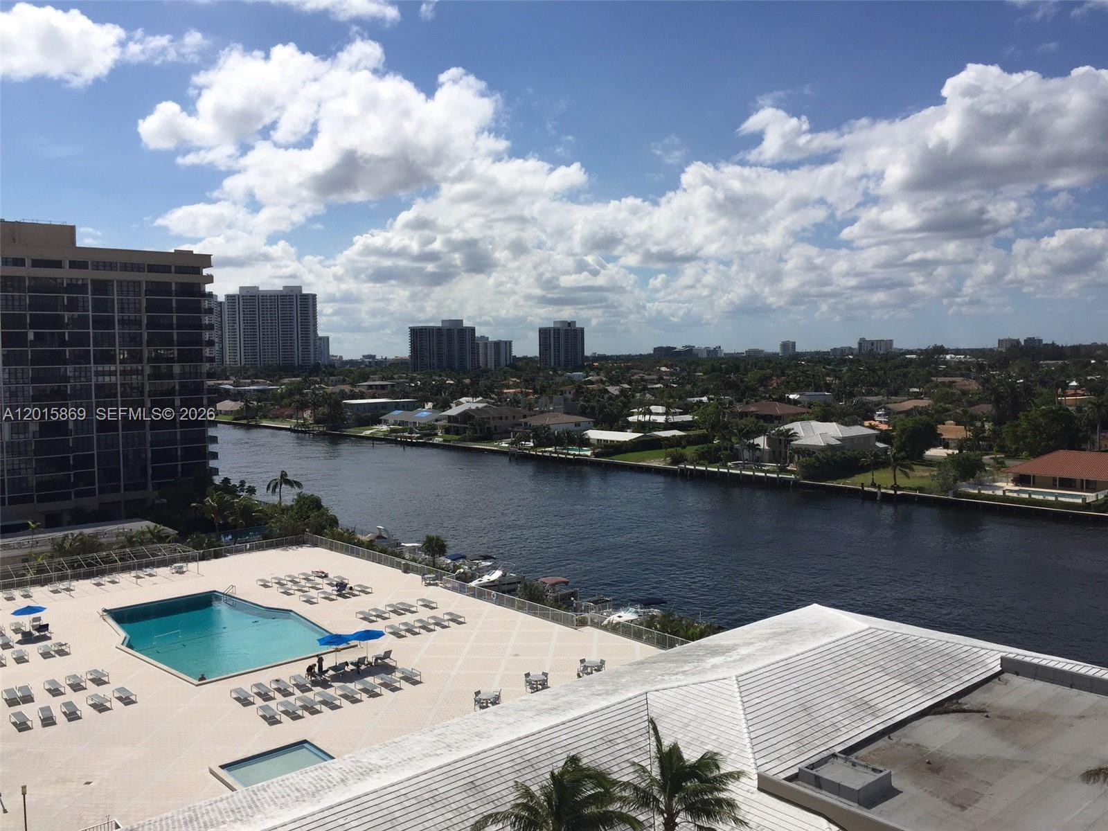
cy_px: 416
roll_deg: -0.7
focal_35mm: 29
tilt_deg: -2.0
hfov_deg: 61.7
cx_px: 554
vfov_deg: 48.2
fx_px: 928
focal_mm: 4.15
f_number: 2.2
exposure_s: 1/5650
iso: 32
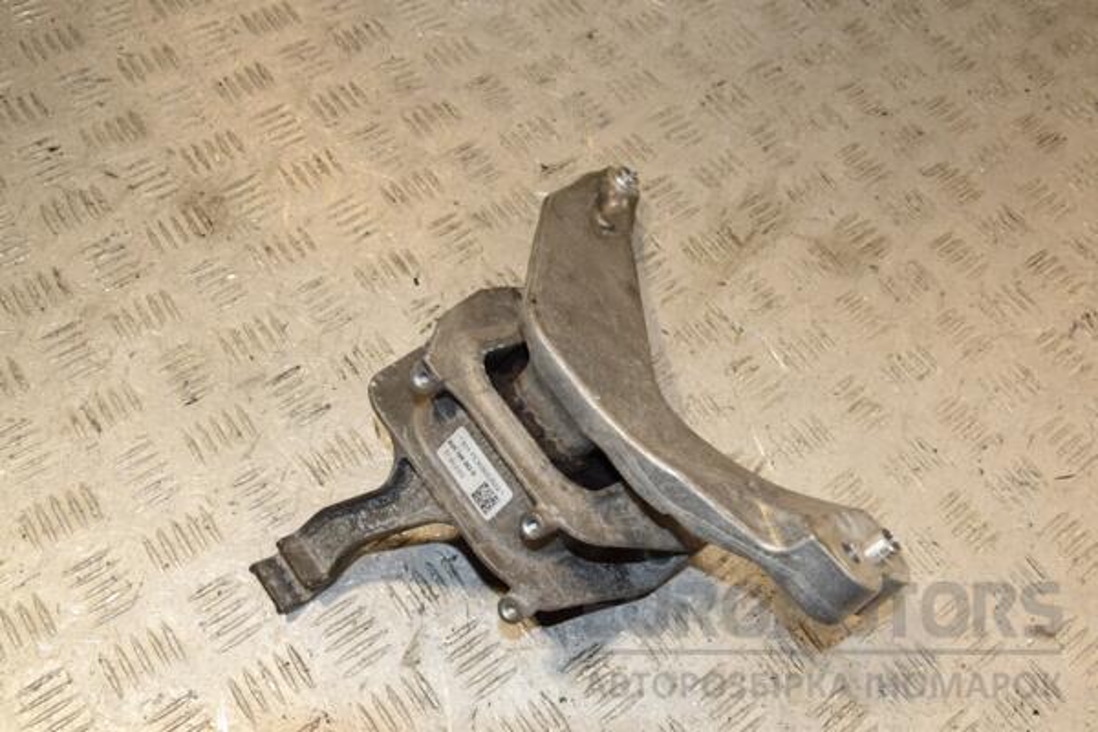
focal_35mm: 36
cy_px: 366
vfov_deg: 36.9
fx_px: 1098
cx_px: 549
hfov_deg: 53.1
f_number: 10
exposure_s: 1/200
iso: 800
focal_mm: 24
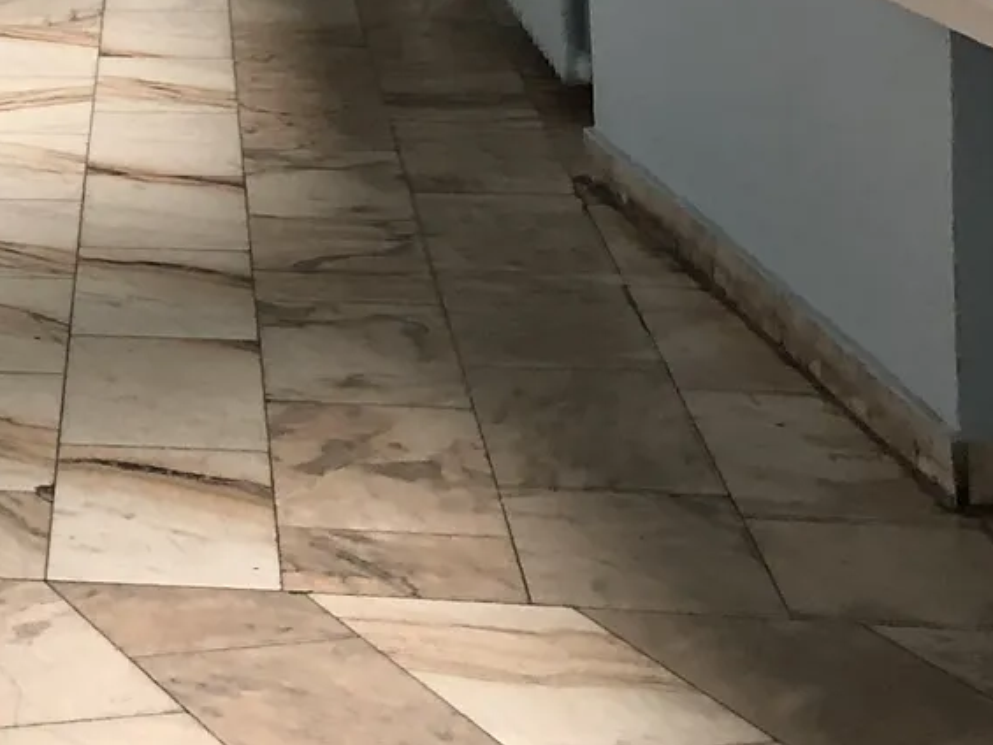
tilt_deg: -2.8
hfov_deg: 14.3
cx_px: -881
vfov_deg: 11.8
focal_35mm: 119
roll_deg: +3.0
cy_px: -464
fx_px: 3414
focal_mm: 4
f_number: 1.8
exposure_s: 1/30
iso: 20
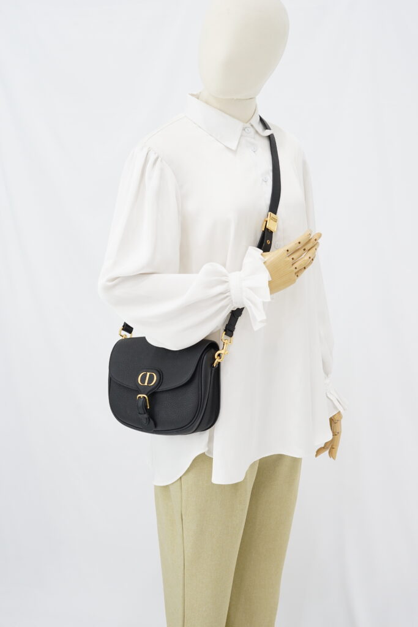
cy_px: 314
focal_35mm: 50
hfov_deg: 27.0
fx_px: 870
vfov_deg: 39.6
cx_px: 209
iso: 640
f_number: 6.3
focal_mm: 50
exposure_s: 1/8
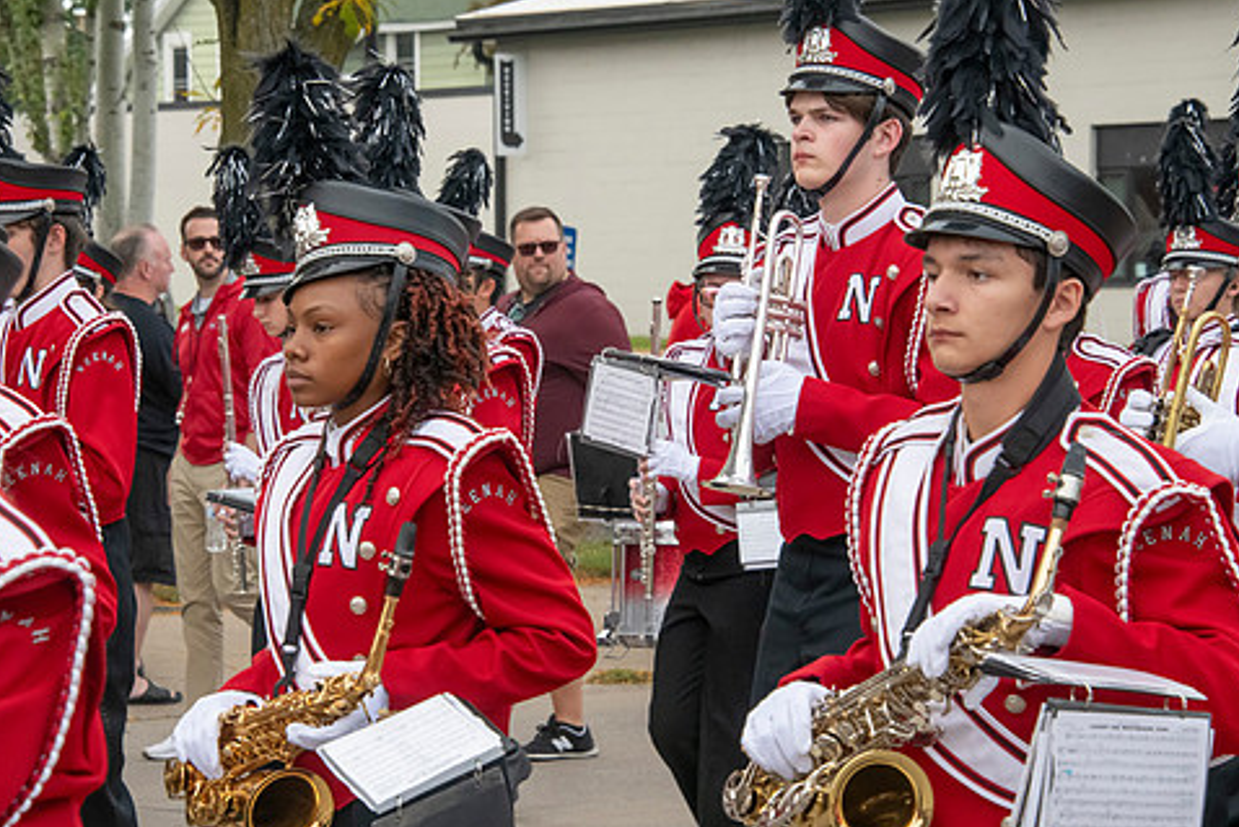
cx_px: 570
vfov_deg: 9.3
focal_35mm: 148
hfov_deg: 13.9
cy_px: 385
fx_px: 5095
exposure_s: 1/400
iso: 3200
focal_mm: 122
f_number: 11
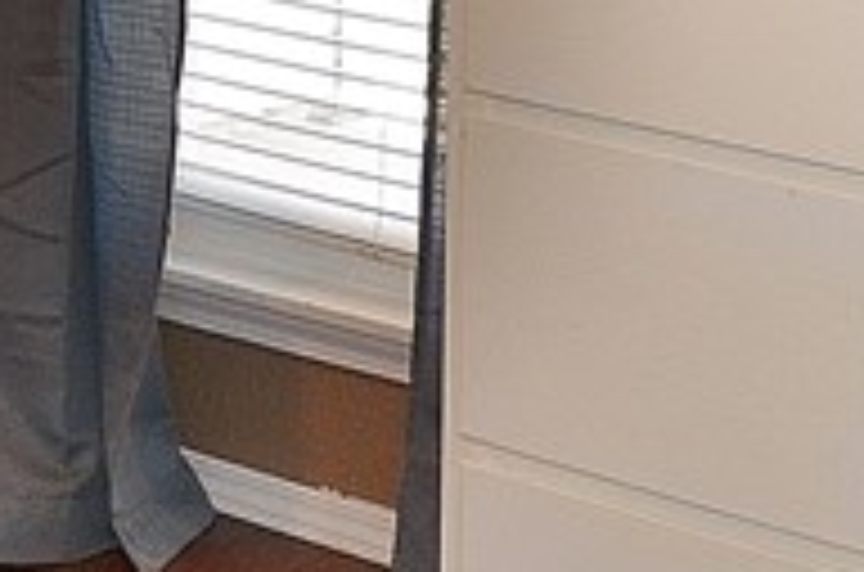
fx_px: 3663
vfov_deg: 8.2
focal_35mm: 153
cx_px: -304
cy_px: -833
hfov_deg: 12.9
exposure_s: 1/100
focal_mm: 18
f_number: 3.5
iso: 400
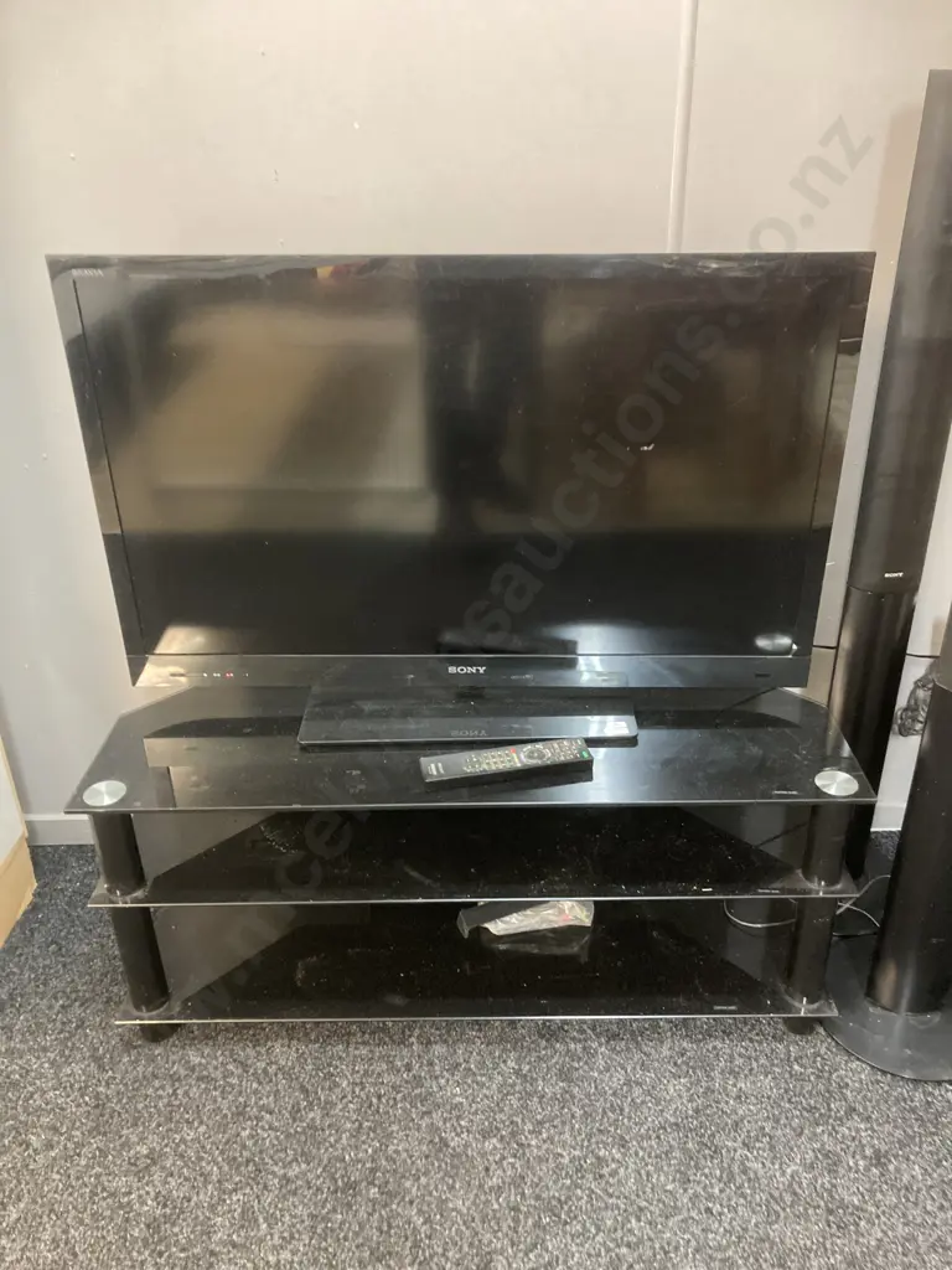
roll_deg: +1.1
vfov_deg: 63.4
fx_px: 1027
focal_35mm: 28
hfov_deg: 49.7
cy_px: 635
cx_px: 476
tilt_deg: -28.2
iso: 500
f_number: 1.8
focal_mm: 3.99
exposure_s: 1/25
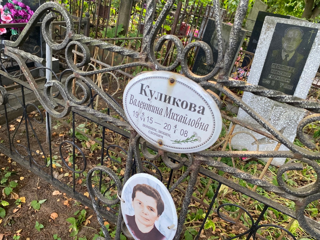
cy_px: 120
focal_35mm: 26
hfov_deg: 67.3
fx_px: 240
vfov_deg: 53.1
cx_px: 160
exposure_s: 1/119
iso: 125
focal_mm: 4.25
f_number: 1.8
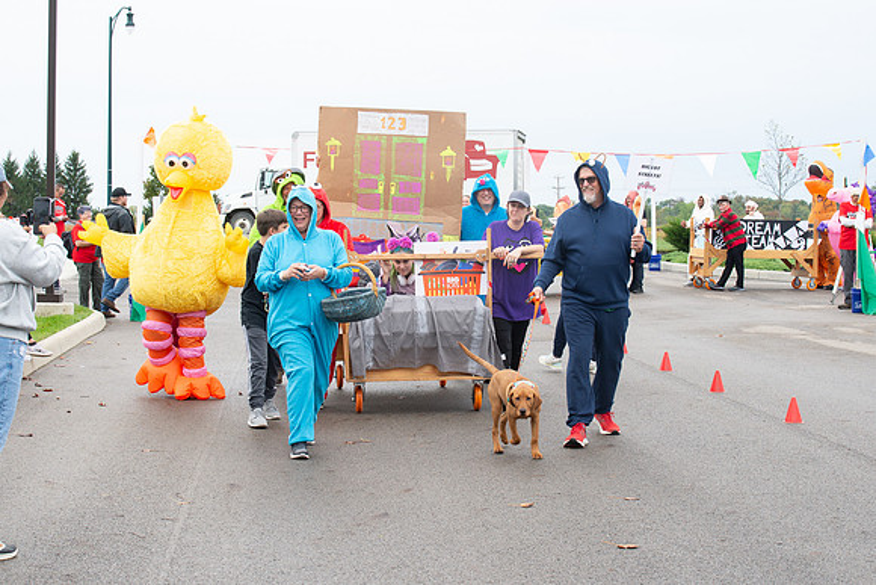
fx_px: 1774
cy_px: 292
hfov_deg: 27.7
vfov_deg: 18.7
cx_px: 438
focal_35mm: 73
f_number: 10
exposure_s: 1/160
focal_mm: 70
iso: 640
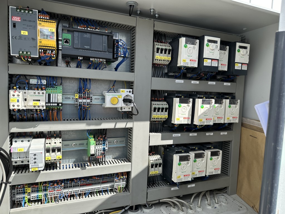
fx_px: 198
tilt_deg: -4.3
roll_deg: -1.7
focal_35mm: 24
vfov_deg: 56.8
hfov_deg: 71.6
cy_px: 107
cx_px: 142
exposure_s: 1/1845
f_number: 1.78
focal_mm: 6.86
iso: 80
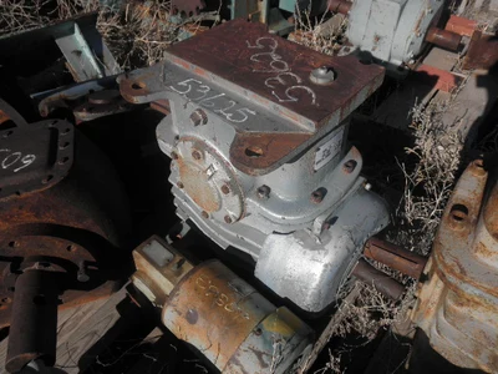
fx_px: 403
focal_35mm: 28
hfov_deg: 63.4
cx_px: 249
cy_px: 187
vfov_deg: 49.7
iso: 64
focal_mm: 5
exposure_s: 1/200
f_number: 8.5
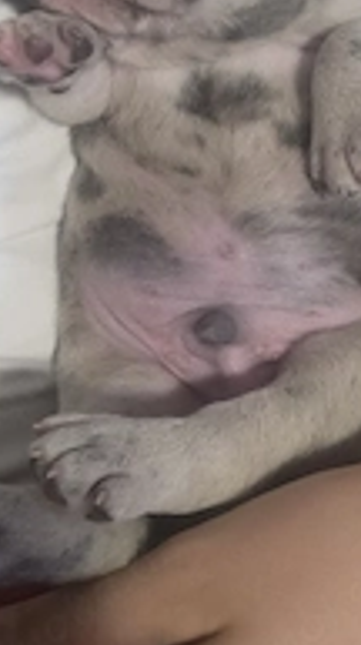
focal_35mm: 52
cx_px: 157
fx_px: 888
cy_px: 120
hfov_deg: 23.0
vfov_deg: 38.3
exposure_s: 1/101
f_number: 1.7
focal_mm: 6.3
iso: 1000
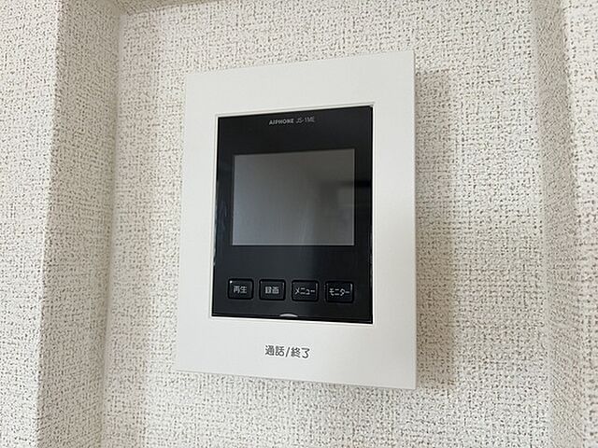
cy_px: 224
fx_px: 449
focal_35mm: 26
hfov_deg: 67.3
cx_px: 299
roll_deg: -0.3
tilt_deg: +5.2
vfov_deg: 53.1
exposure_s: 1/60
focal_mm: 5.1
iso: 125
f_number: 1.6
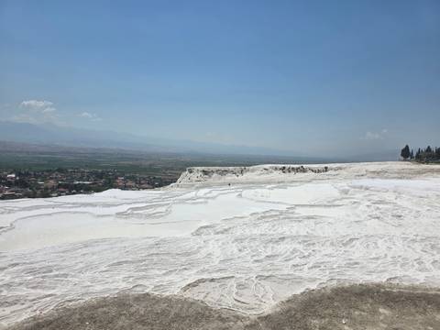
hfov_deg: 73.9
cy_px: 165
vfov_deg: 58.9
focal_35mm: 23
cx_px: 220
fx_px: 292
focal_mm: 6.3
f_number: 1.7
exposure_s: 1/7944
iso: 40
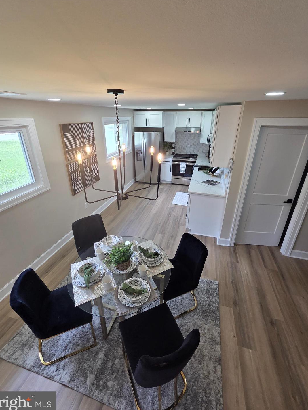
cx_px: 150
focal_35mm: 14
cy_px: 194
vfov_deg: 102.0
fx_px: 166
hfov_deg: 85.7
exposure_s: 1/120
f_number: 2.2
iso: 80
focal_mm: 2.2
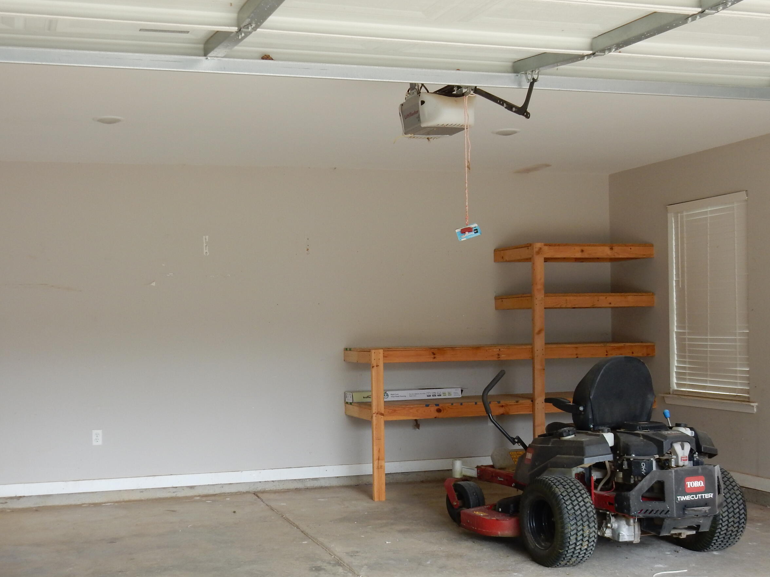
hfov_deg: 41.1
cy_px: 335
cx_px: 308
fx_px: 1023
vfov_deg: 31.5
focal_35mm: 46
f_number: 4
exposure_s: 1/60
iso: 125
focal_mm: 6.4
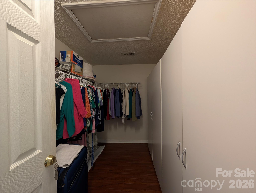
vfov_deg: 94.6
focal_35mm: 12
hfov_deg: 110.5
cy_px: 96
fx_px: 89
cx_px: 128
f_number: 1.7
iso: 63
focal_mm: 2.02
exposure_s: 1/24
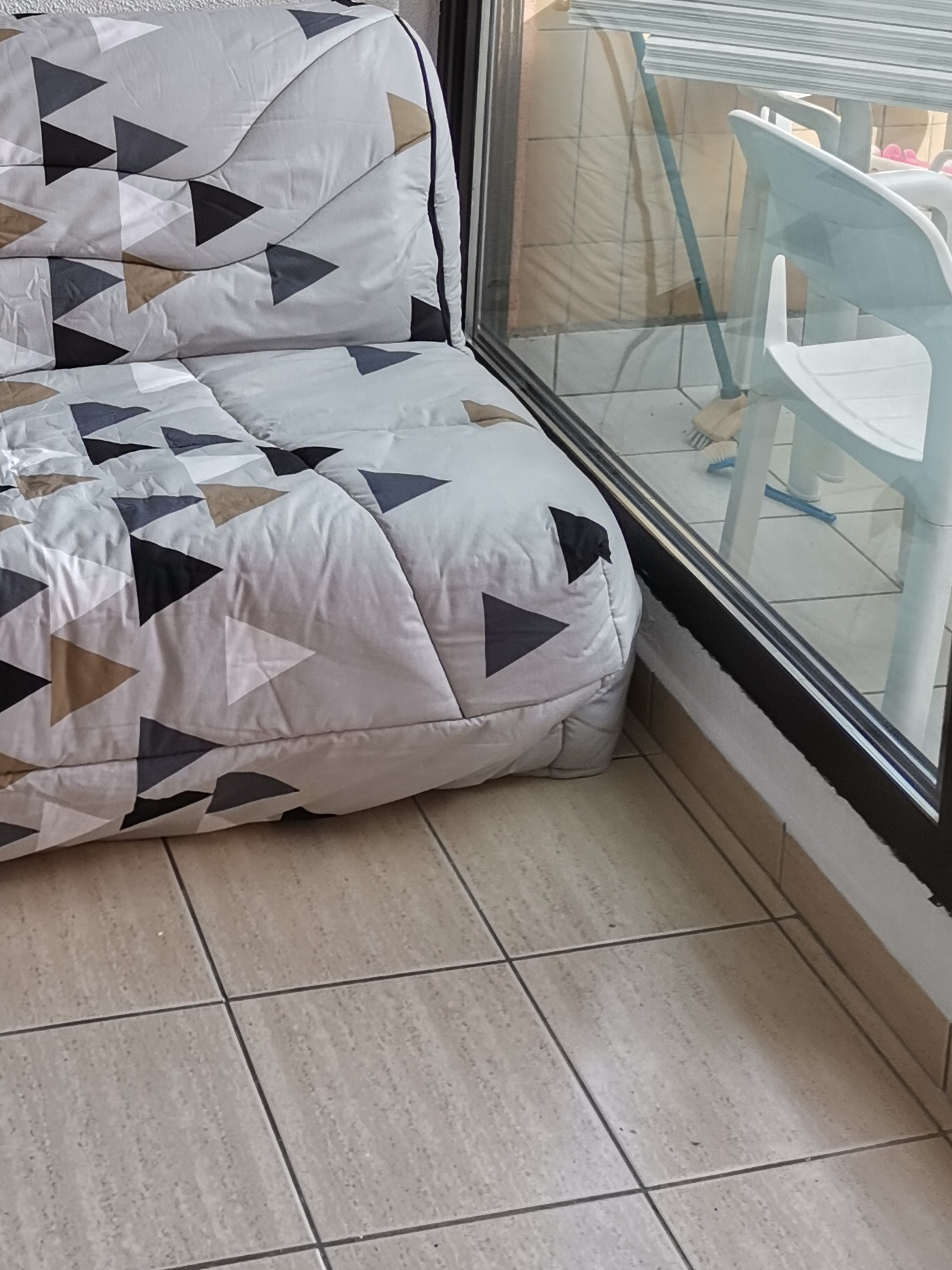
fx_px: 2091
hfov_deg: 25.1
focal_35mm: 57
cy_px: -69
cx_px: 150
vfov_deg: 30.7
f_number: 1.8
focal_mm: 4.75
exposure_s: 1/451
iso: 50
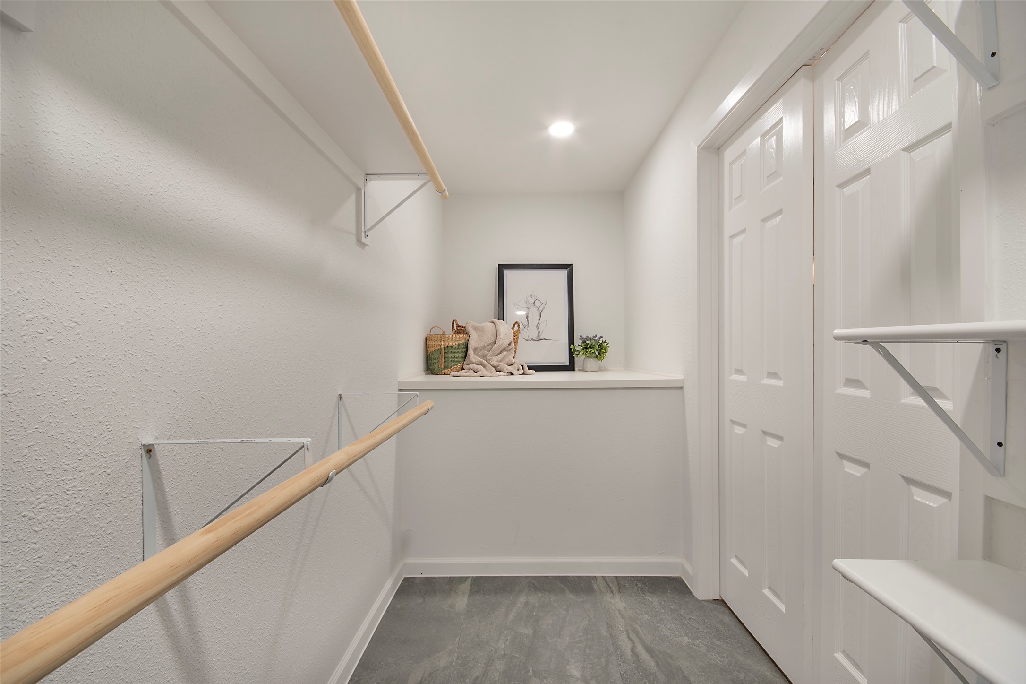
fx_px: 427
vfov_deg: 77.3
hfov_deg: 100.4
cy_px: 342
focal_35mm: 15
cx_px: 513
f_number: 11
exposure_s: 1/3
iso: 100
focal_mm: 10
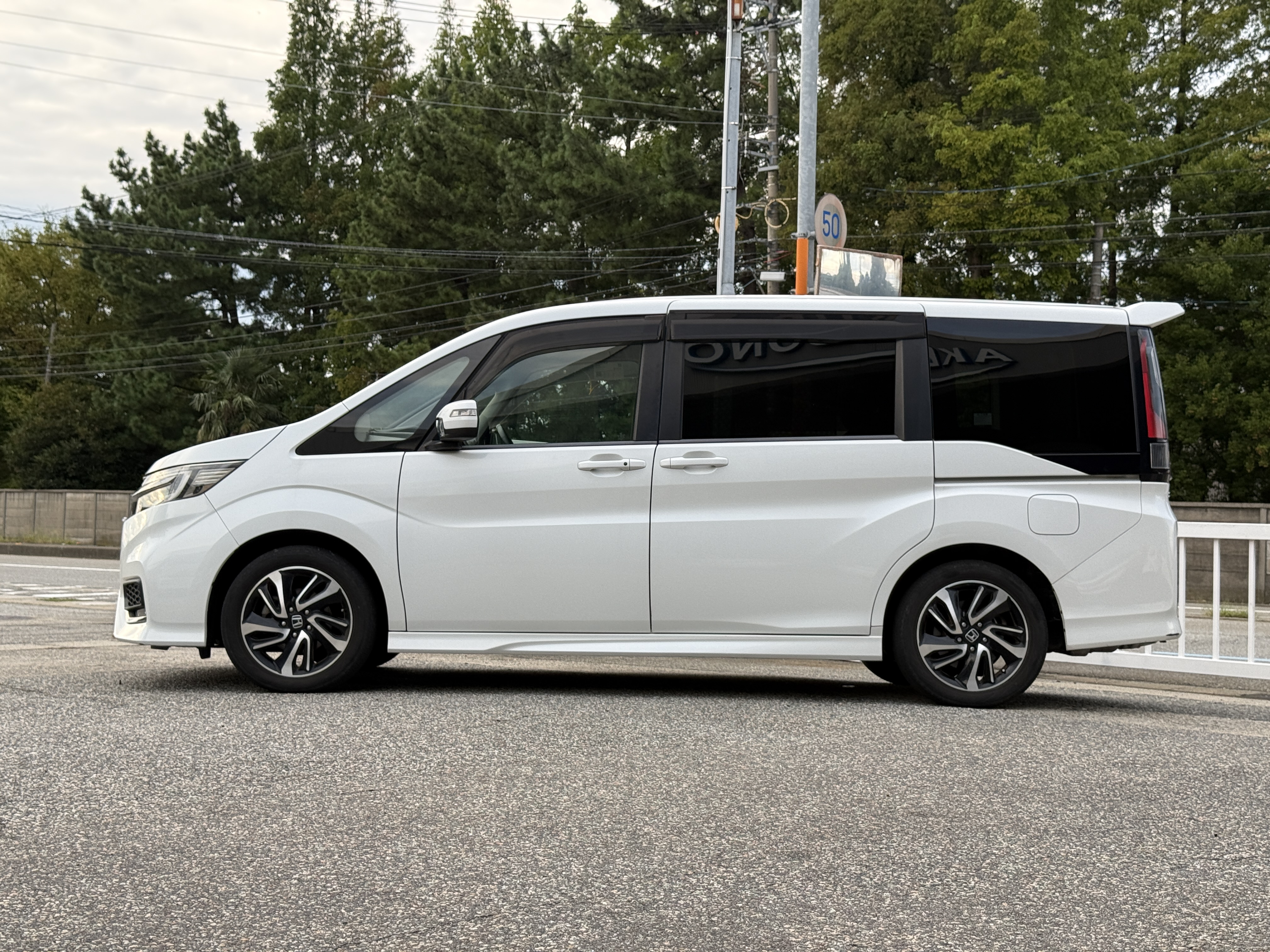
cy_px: 476
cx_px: 635
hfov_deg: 39.7
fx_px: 1761
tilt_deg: +1.9
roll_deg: -1.3
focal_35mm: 48
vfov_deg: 30.3
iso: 64
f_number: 1.78
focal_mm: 6.76
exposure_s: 1/268
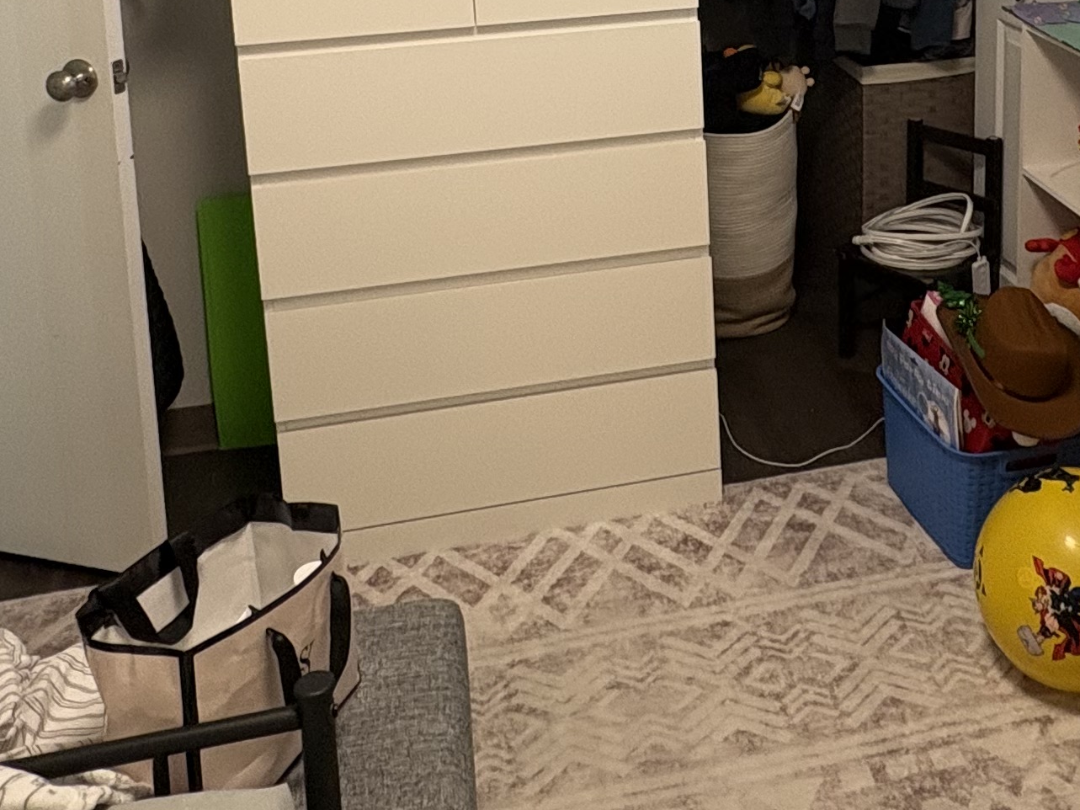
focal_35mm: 44
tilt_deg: -5.0
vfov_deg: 29.7
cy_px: -72
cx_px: 754
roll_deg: +0.7
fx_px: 1373
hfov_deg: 42.1
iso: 200
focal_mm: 2.22
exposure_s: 1/60
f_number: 2.2
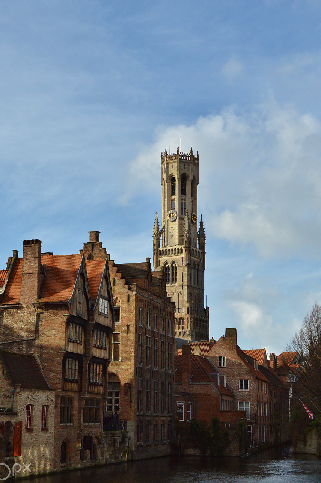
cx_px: 138
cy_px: 221
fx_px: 750
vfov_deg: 35.6
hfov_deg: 24.1
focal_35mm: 56
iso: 400
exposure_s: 1/1000
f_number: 7.1
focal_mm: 30
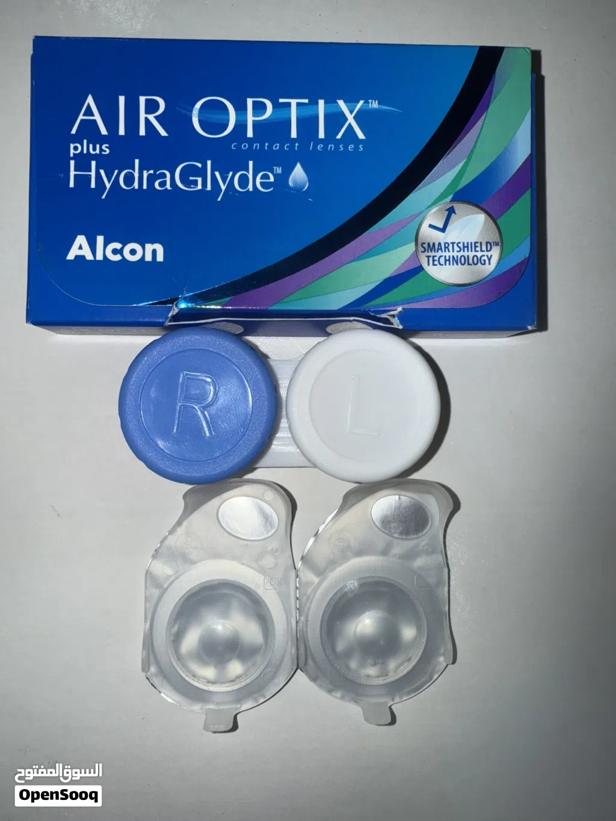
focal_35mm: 24
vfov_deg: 71.6
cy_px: 410
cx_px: 308
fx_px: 569
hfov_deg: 56.8
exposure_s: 1/215
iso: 12
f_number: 2.2
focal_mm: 2.22
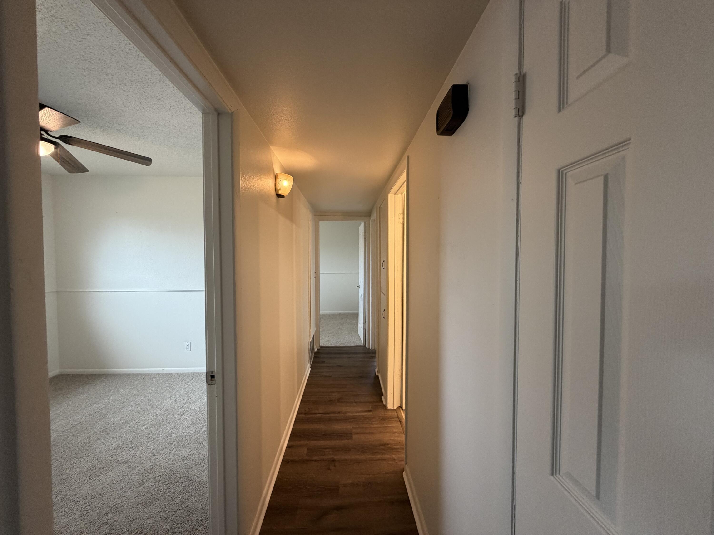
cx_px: 357
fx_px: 289
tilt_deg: -2.1
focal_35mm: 14
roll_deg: +0.5
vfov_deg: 85.7
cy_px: 268
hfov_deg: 102.1
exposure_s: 1/60
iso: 250
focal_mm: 2.22
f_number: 2.2
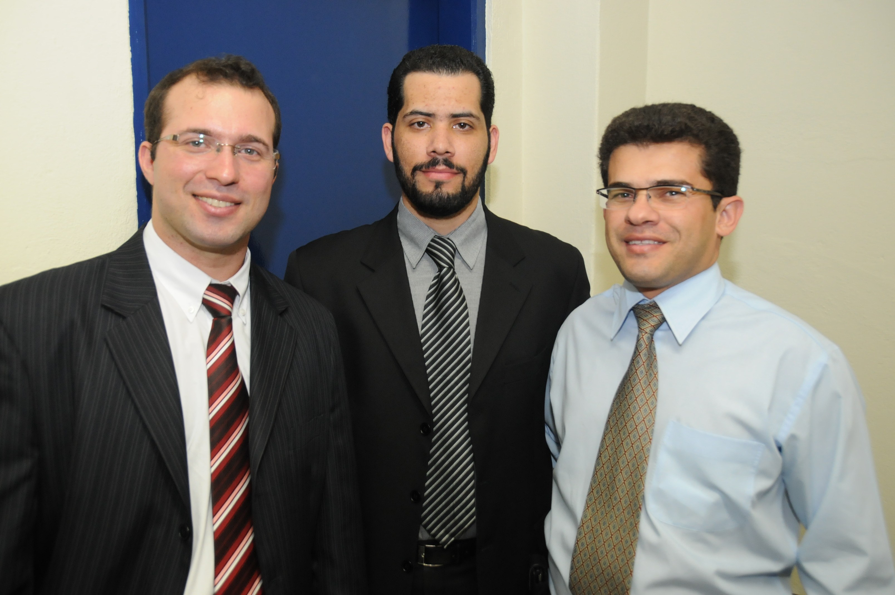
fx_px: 819
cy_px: 298
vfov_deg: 39.9
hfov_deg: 57.3
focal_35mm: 33
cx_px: 448
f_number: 3.8
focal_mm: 22
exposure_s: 1/100
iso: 1000
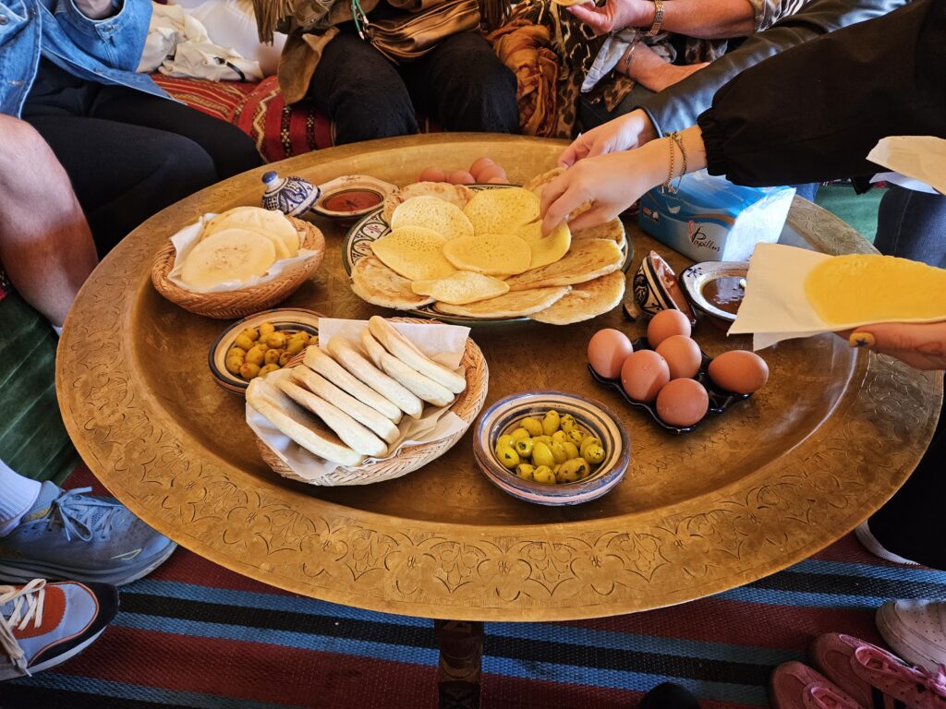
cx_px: 473
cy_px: 354
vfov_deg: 58.9
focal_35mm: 23
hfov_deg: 73.9
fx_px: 629
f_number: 1.8
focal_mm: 5.4
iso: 250
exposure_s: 1/100
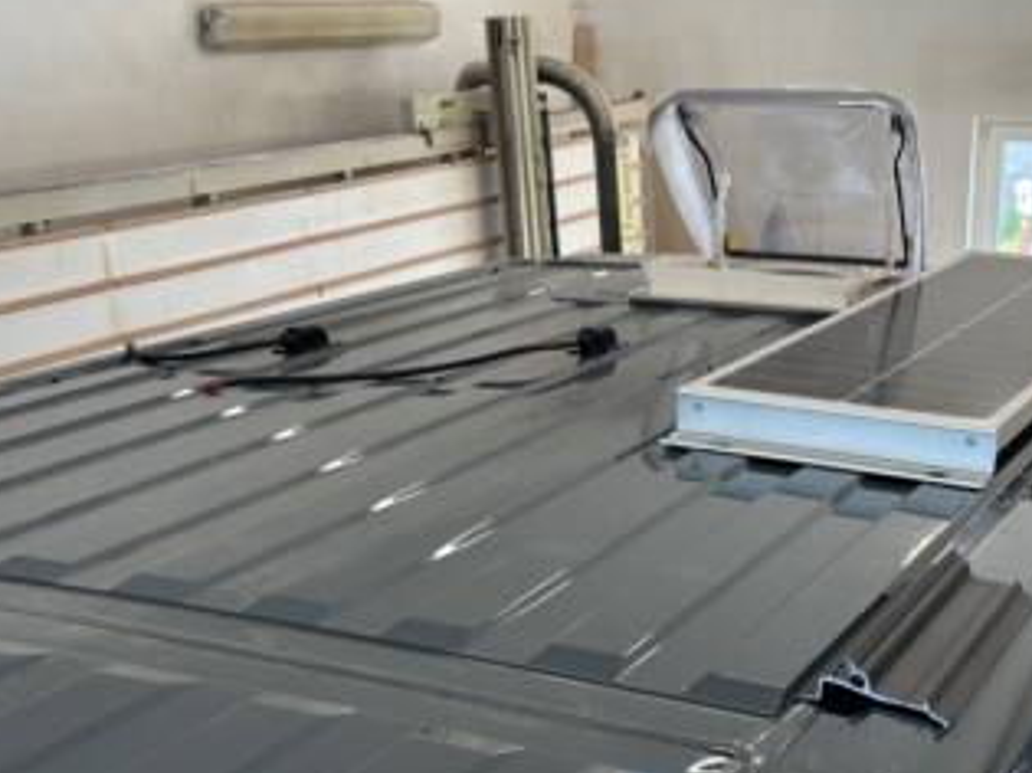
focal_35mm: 61
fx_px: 1818
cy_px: 449
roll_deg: +0.2
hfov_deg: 31.6
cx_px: 629
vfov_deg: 24.0
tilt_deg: -15.9
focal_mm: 6.86
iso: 64
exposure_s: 1/100
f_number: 1.78
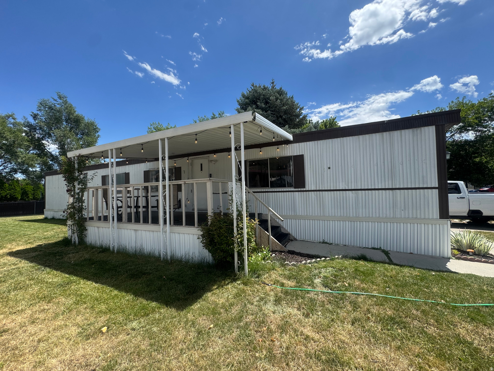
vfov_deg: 85.7
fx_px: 200
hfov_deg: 102.1
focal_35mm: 14
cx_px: 247
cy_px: 186
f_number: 2.2
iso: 50
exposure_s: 1/1063
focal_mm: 2.22
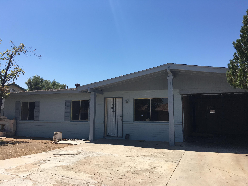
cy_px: 93
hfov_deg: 61.7
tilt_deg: +6.5
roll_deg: -0.4
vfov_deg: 48.2
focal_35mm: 29
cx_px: 124
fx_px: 208
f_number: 2.2
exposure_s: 1/1789
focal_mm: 4.15
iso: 25
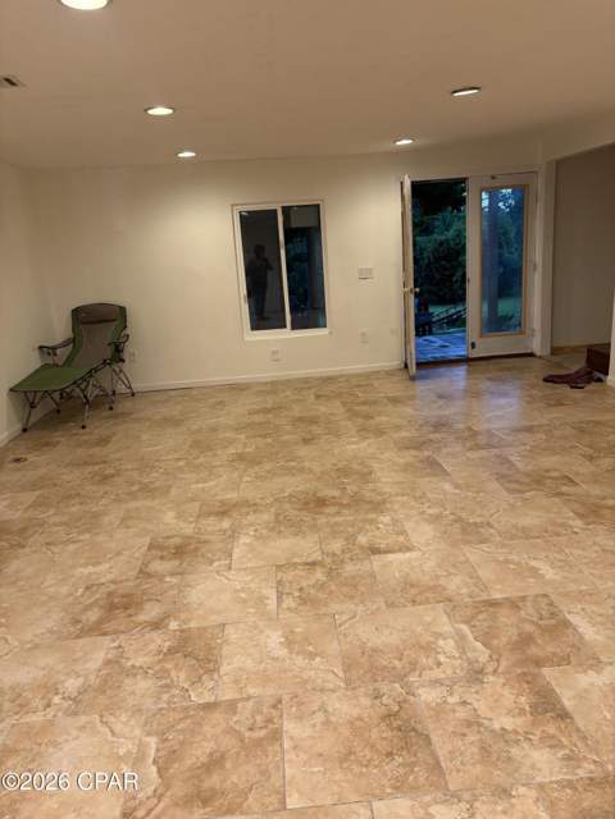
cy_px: 410
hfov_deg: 53.1
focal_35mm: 26
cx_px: 308
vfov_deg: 67.3
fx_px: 616
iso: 100
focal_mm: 5.96
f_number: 1.6
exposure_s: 1/60
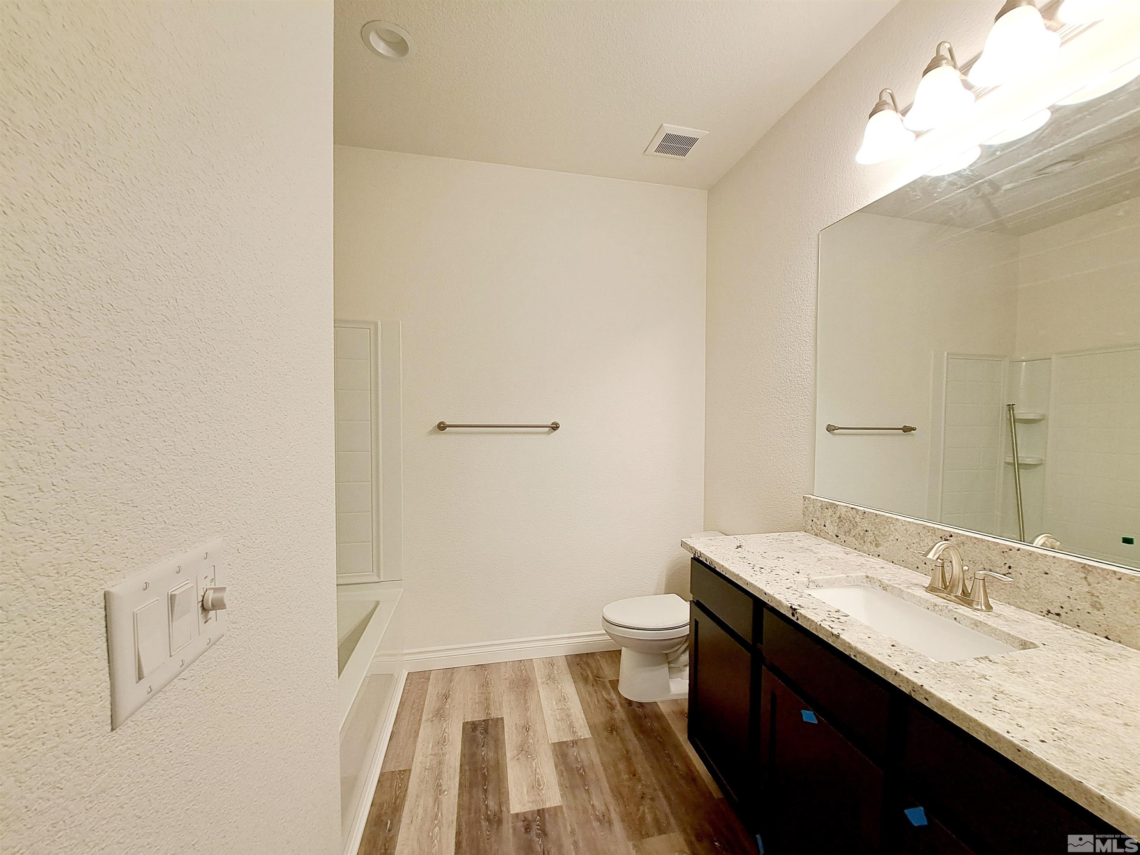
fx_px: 428
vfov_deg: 89.9
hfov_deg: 106.2
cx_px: 570
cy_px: 428
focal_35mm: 13
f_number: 2.2
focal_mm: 1.74
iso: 50
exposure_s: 1/50
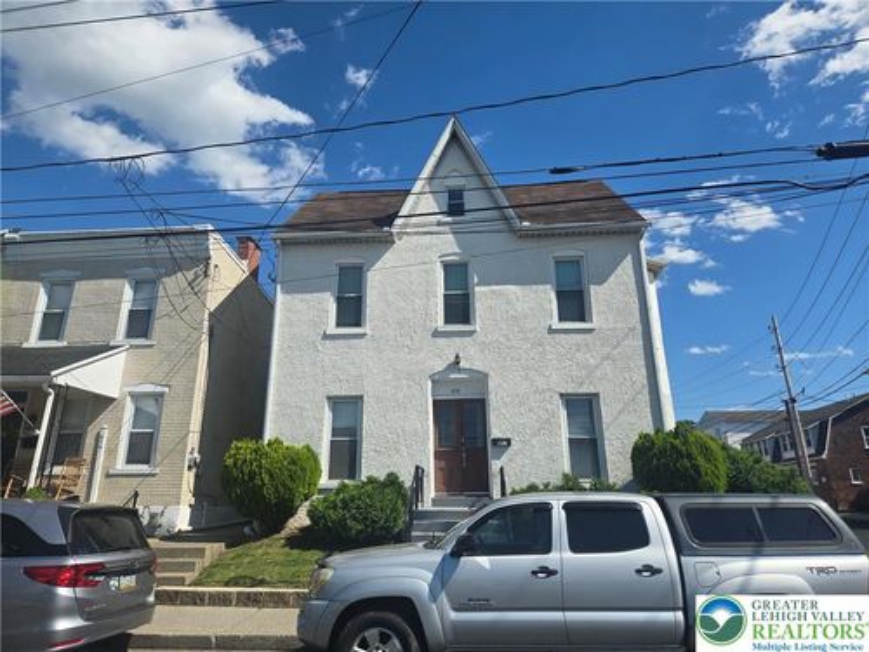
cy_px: 326
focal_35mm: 23
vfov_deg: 58.9
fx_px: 577
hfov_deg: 73.9
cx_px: 434
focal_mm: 5.4
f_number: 1.8
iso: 25
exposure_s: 1/2216
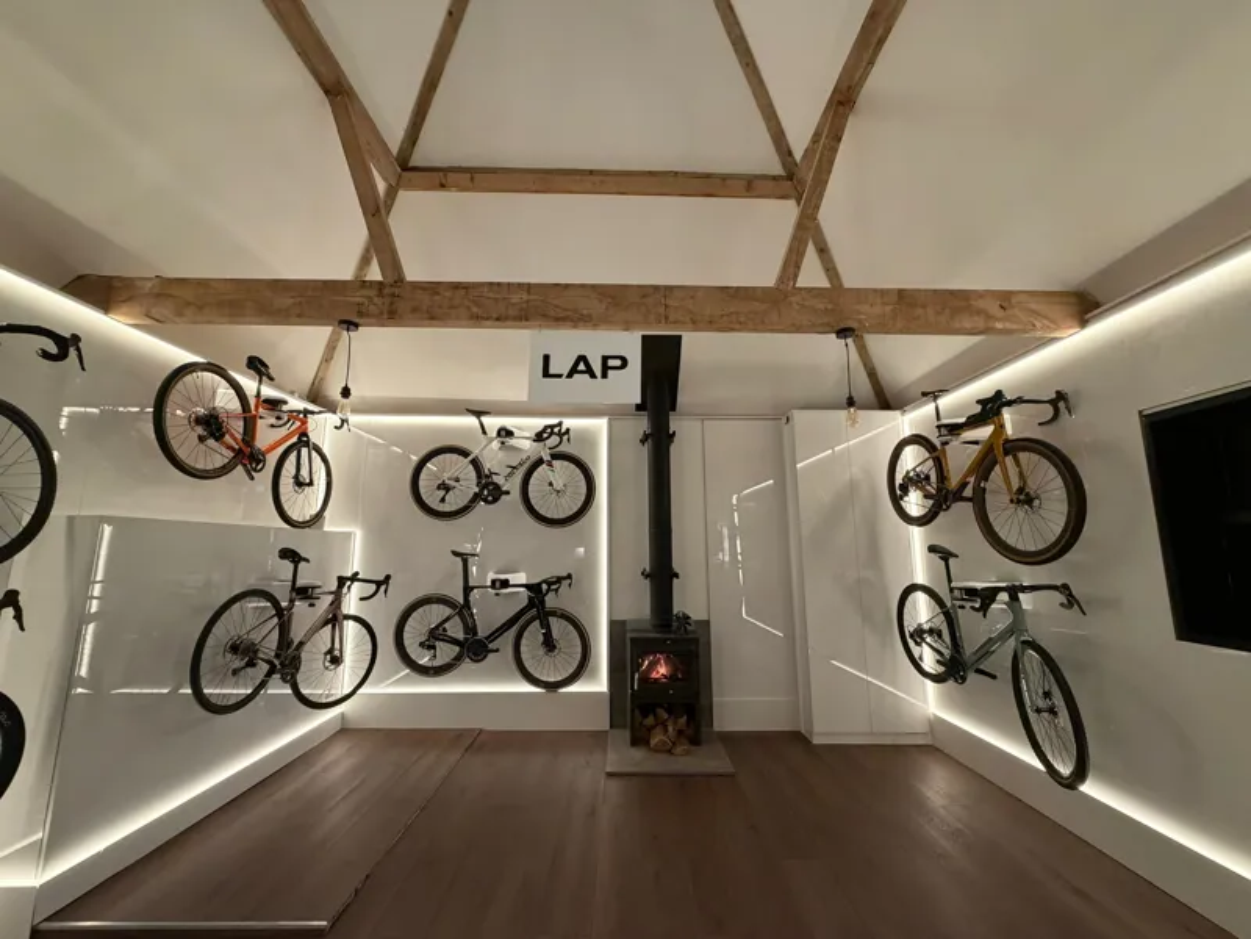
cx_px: 626
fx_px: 506
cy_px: 470
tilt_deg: +9.4
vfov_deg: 85.7
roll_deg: +0.3
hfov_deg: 102.1
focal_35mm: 14
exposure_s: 1/50
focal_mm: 2.22
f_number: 2.2
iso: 320
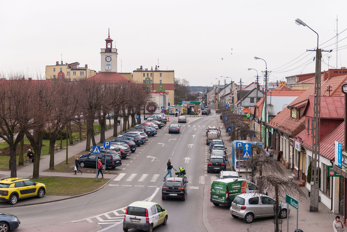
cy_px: 116
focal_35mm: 57
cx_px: 174
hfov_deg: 35.0
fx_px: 550
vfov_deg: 23.8
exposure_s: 1/1000
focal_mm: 38
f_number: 2.8
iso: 100
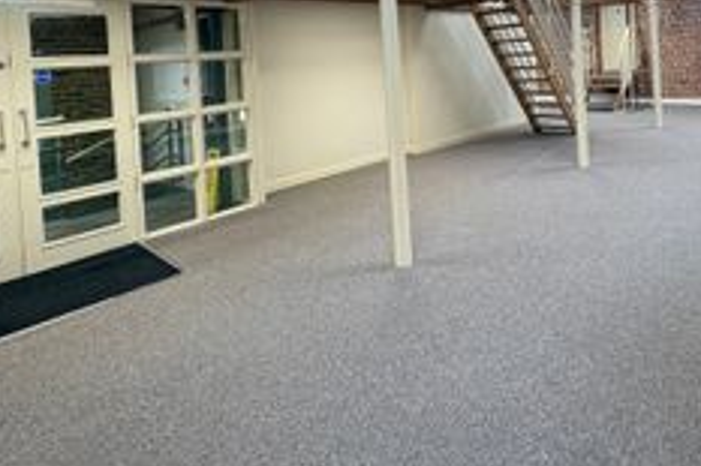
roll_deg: +3.1
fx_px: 486
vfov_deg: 46.9
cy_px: 60
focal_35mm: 25
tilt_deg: -1.1
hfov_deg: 70.2
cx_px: 445
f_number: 2.2
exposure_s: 1/100
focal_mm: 2.22
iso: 200
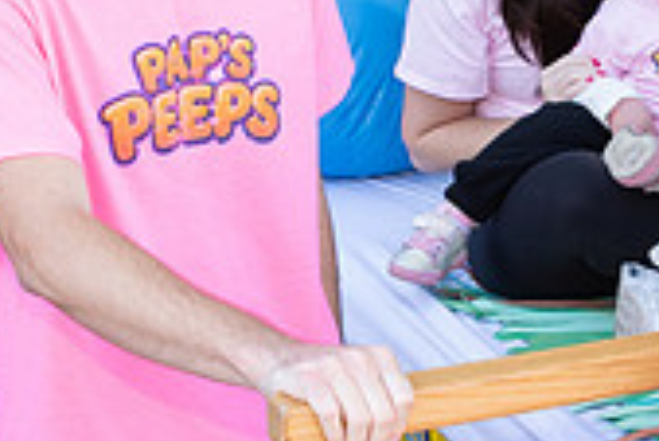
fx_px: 2235
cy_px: 230
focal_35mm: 122
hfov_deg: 16.6
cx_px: 562
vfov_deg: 11.3
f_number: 5.6
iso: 640
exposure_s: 1/200
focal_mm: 24
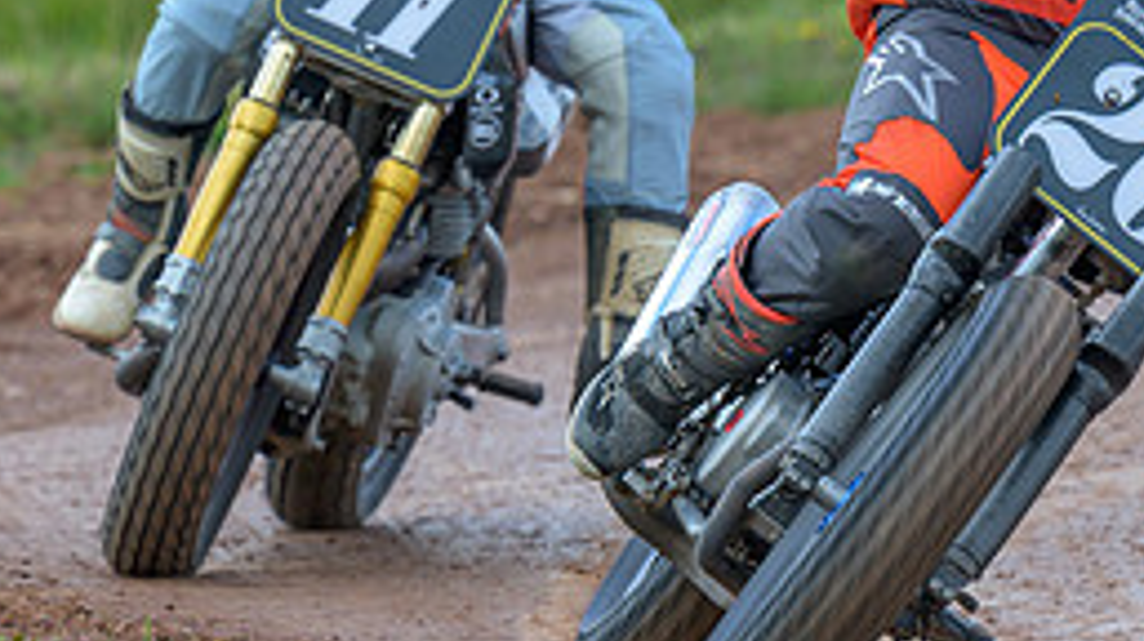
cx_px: 702
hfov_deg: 3.4
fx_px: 19184
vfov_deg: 1.9
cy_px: 92
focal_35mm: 633
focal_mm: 160
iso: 160
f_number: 4
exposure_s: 1/400
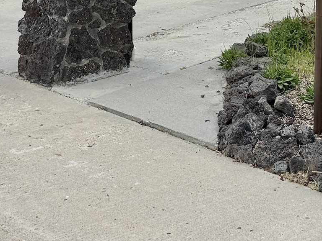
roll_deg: -1.4
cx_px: 238
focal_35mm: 96
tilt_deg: -2.8
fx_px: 893
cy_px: -104
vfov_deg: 14.5
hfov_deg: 20.3
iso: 80
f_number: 1.78
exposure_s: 1/6711
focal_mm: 6.76
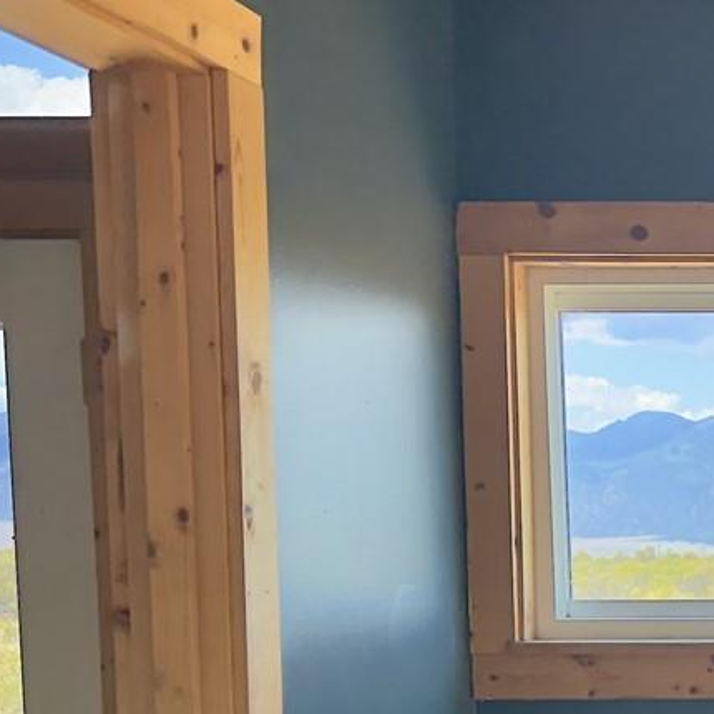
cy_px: 731
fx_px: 1844
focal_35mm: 79
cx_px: 1066
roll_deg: -0.8
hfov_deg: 19.2
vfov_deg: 21.1
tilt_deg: -5.6
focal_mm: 6.76
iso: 50
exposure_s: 1/604
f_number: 1.78
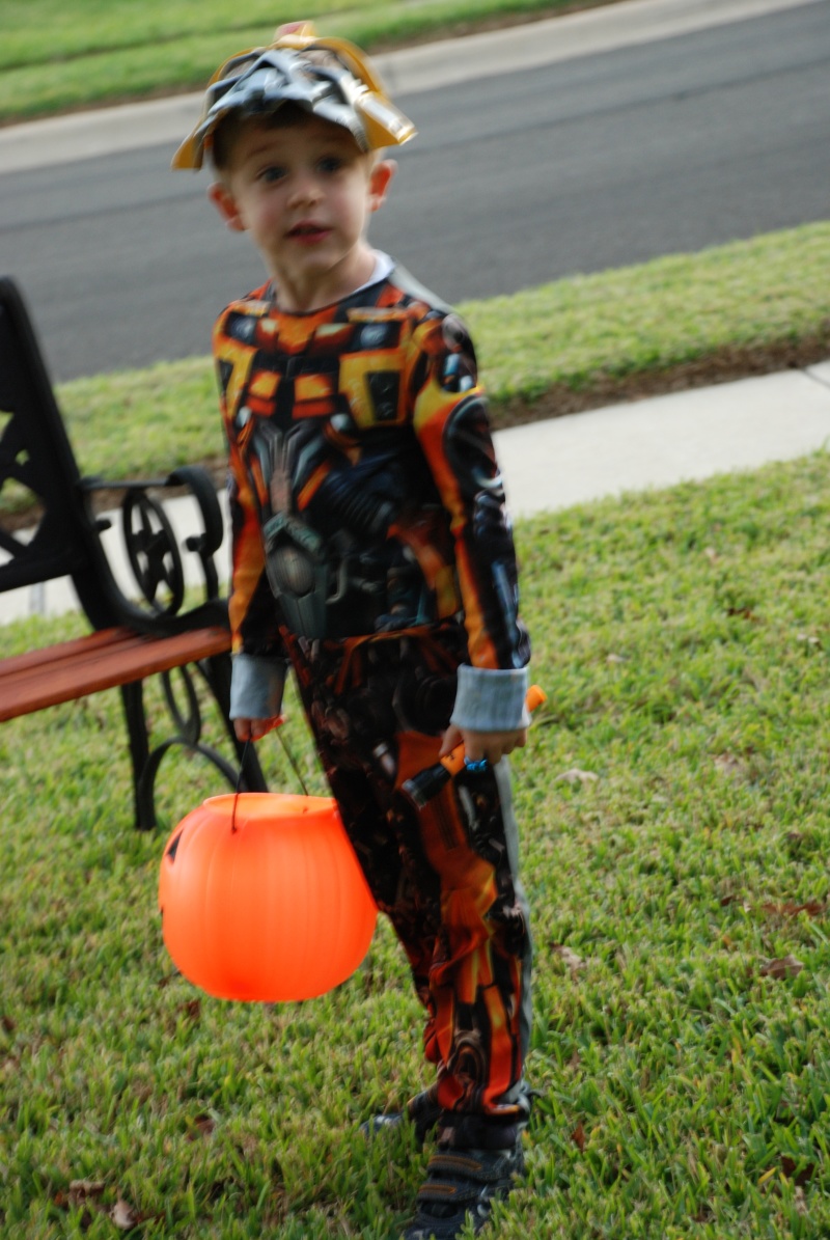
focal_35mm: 112
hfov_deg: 12.2
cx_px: 415
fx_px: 3879
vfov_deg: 18.2
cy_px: 620
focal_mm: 75
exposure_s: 1/30
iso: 400
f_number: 5.6
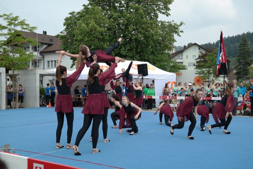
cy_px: 84
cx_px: 126
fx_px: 323
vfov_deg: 29.3
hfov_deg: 42.7
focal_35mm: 46
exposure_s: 1/250
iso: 100
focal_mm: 30
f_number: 6.3
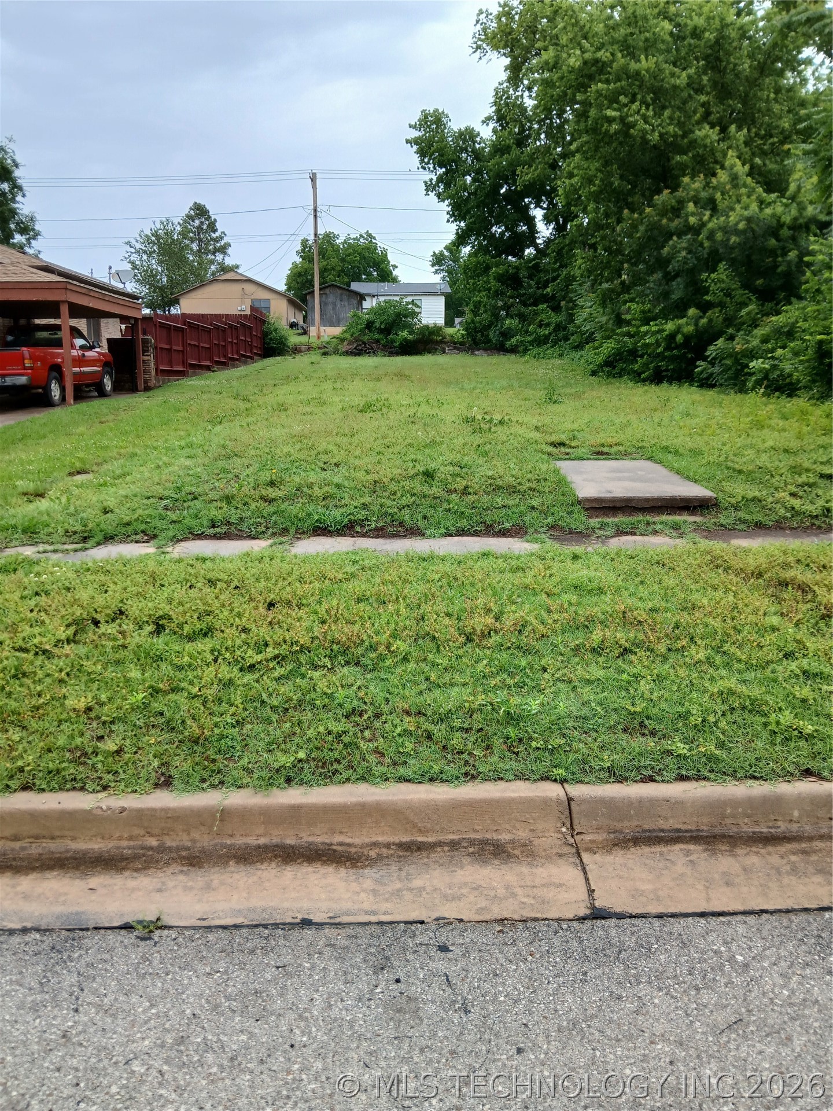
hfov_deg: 53.1
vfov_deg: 67.3
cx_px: 416
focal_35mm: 26
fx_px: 834
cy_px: 556
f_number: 1.8
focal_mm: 3.98
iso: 20
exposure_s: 1/131
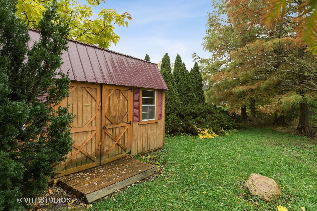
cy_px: 106
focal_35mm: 18
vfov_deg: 67.4
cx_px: 158
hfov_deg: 90.0
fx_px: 158
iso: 200
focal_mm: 12
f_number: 8
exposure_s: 1/80
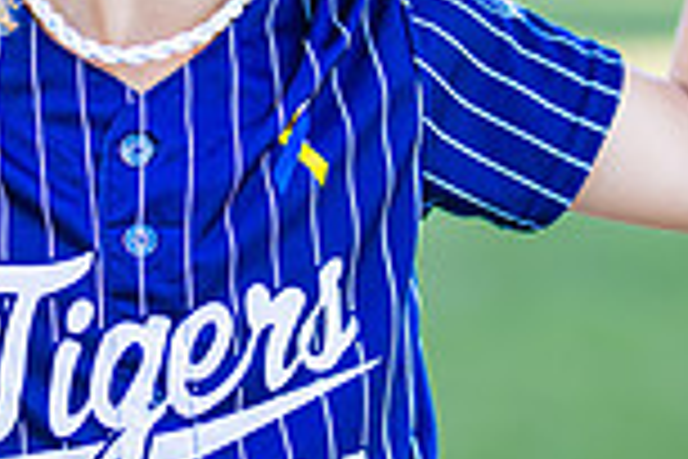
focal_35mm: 222
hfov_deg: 9.3
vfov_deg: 6.2
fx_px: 4242
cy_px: 67
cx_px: 269
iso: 100
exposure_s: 1/1250
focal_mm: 50
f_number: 1.2
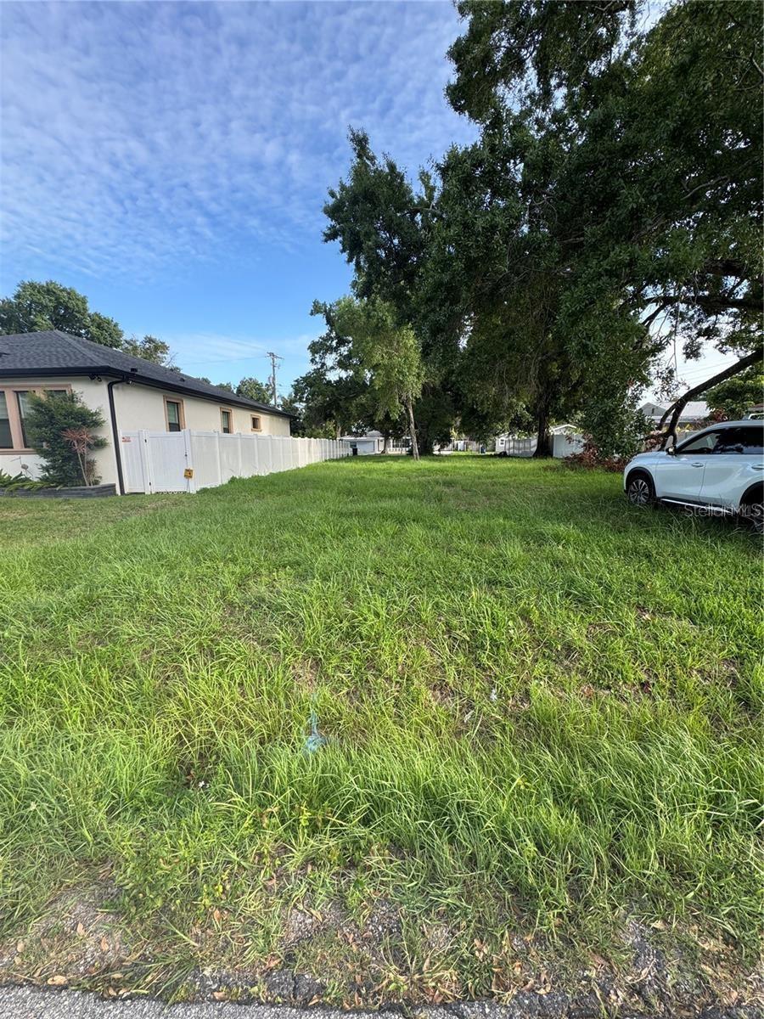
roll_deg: +0.7
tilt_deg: -9.5
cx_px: 382
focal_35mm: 14
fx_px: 412
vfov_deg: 102.1
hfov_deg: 85.7
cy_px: 510
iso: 40
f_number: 2.2
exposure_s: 1/281
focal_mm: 2.22
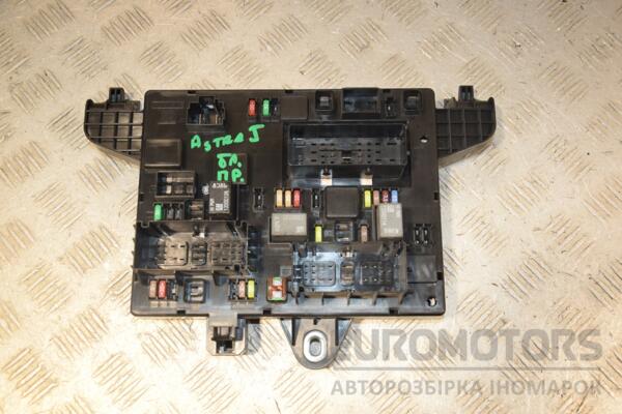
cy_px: 207
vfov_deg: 35.5
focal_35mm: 38
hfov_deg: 51.3
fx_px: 648
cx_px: 311
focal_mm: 25
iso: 800
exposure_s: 1/200
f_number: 5
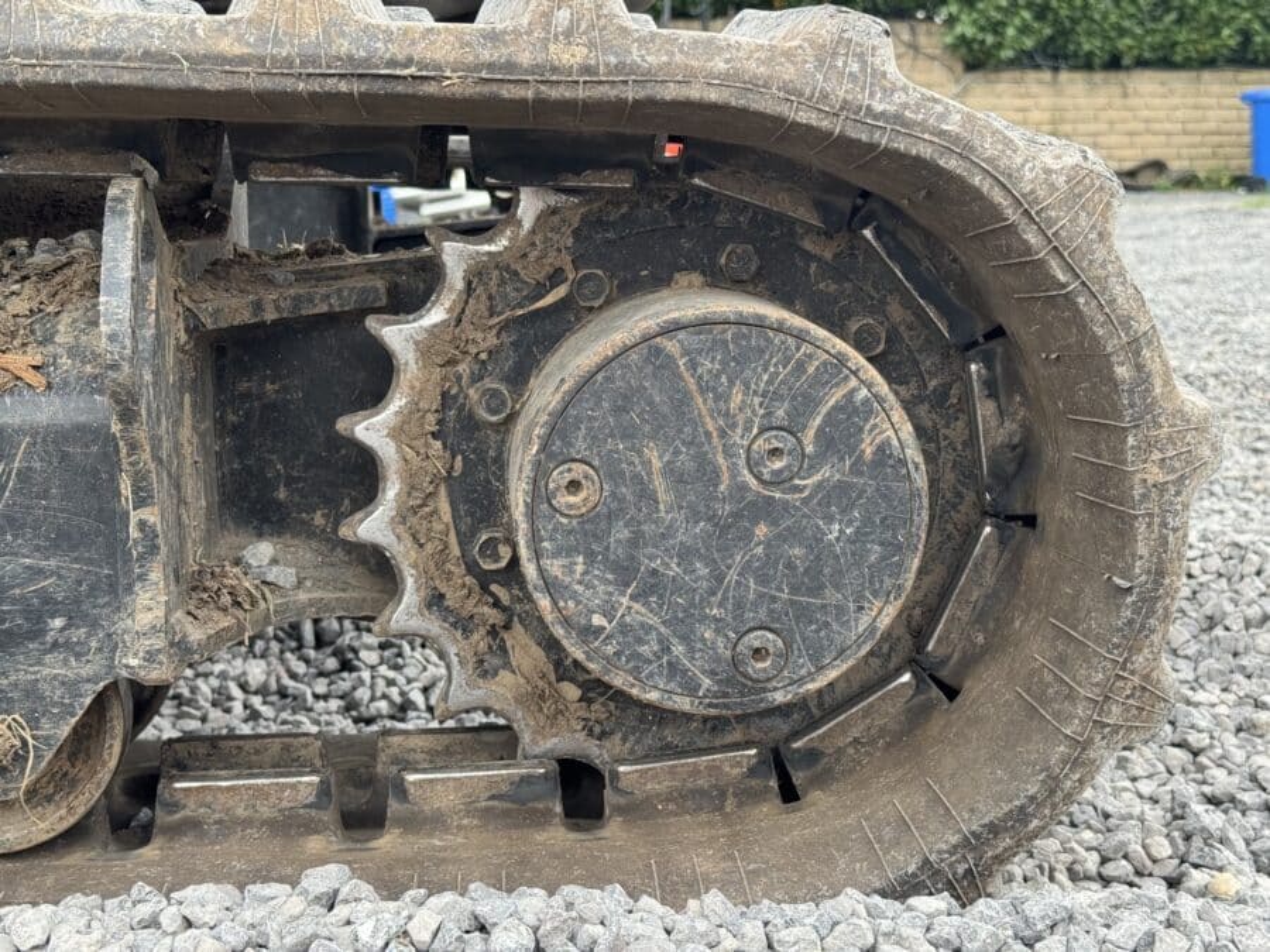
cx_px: 635
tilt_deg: -7.5
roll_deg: +0.9
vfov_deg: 30.3
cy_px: 476
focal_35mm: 48
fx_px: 1761
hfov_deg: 39.7
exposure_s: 1/257
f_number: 1.78
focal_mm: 6.76
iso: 64
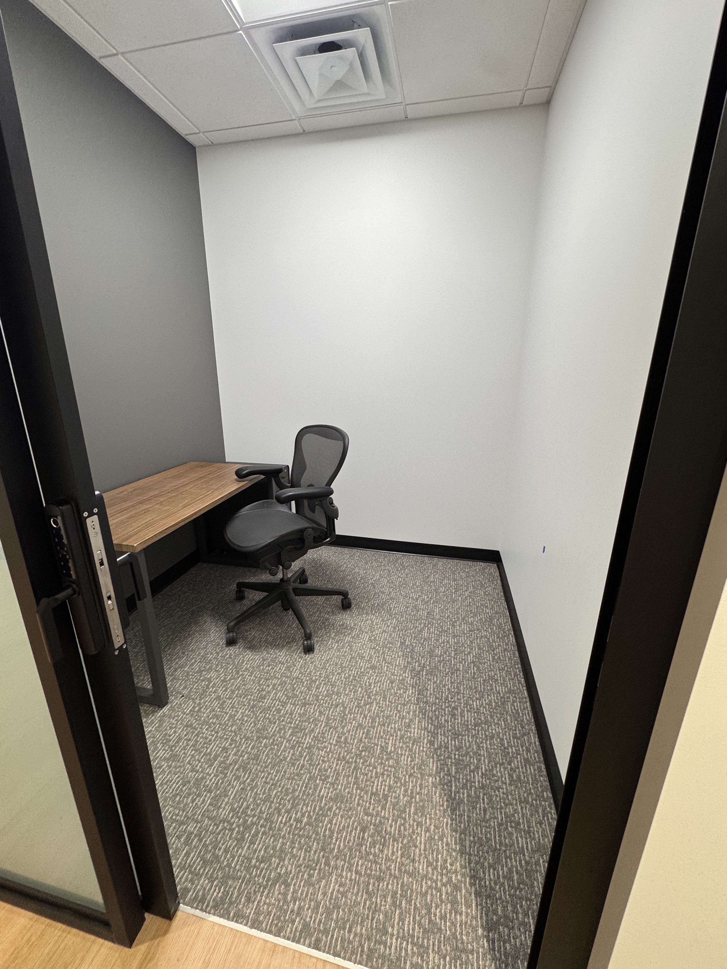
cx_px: 364
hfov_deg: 85.7
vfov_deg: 102.1
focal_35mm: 14
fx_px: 392
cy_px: 484
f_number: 2.2
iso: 160
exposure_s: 1/120
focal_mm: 2.22
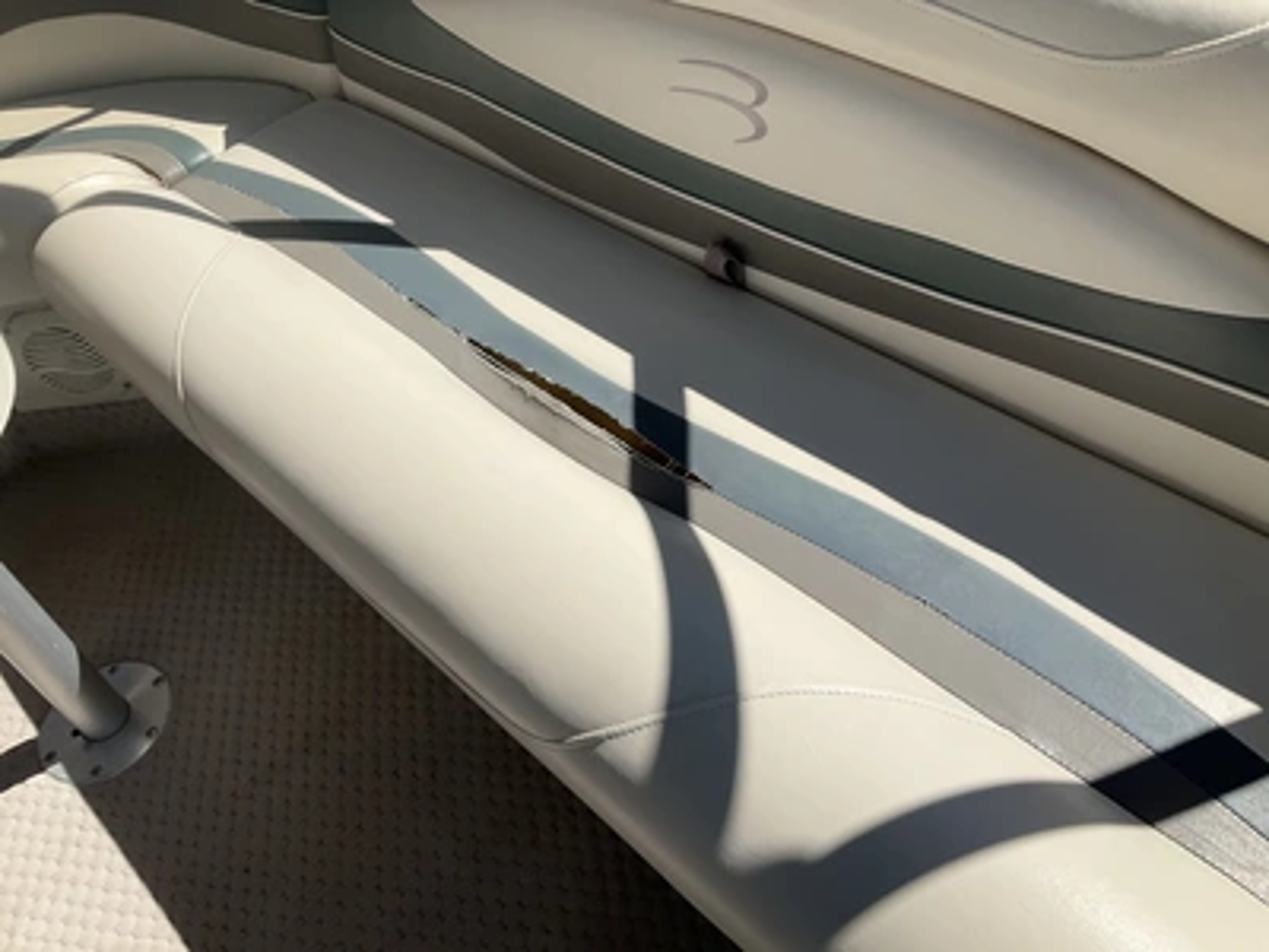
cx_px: 634
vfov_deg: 48.2
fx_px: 1063
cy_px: 476
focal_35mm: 29
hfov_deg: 61.7
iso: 25
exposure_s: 1/3125
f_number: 1.8
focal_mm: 3
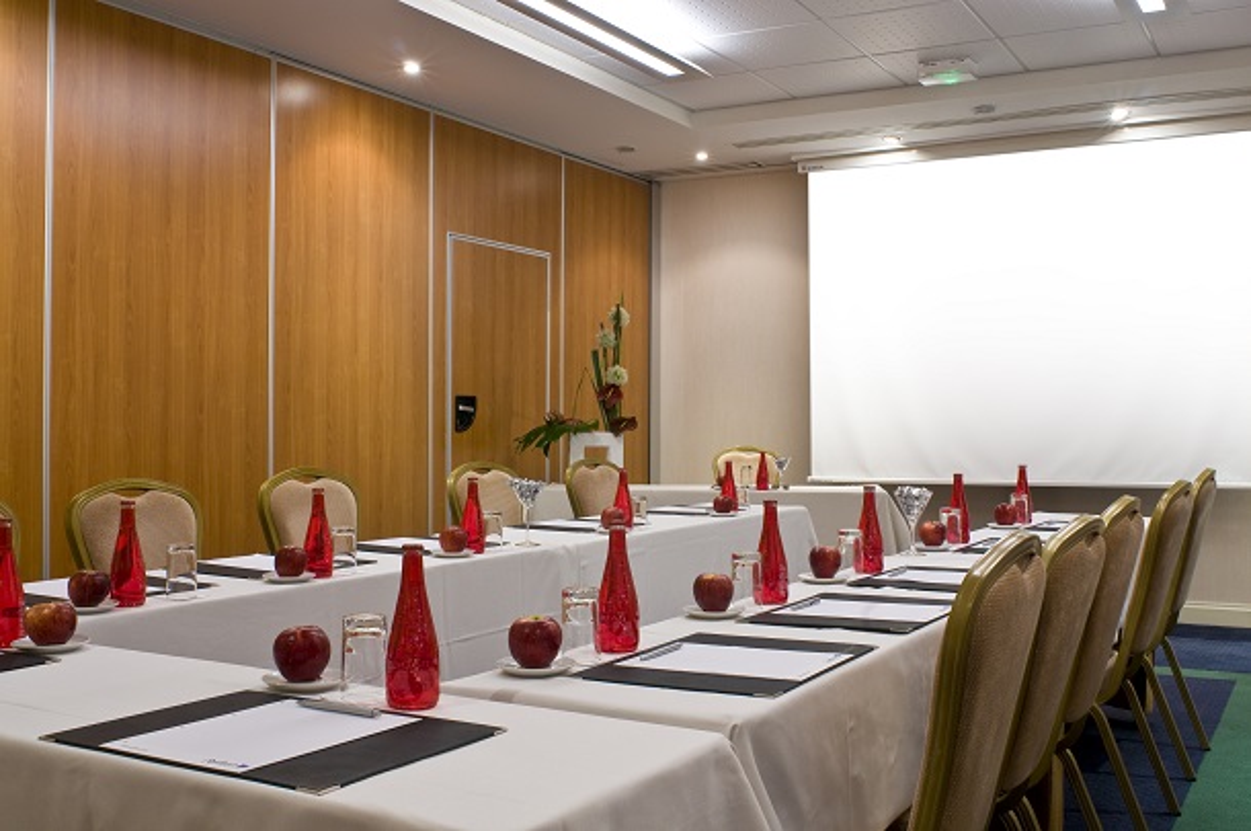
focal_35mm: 36
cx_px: 626
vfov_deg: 36.8
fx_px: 1249
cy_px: 416
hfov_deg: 53.2
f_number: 16
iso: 200
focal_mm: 24
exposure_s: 1.6
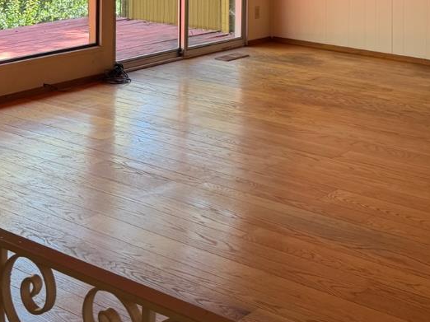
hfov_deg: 28.0
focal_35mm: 69
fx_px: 857
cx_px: 148
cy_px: -104
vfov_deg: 19.5
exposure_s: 1/121
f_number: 1.78
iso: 100
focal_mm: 6.76
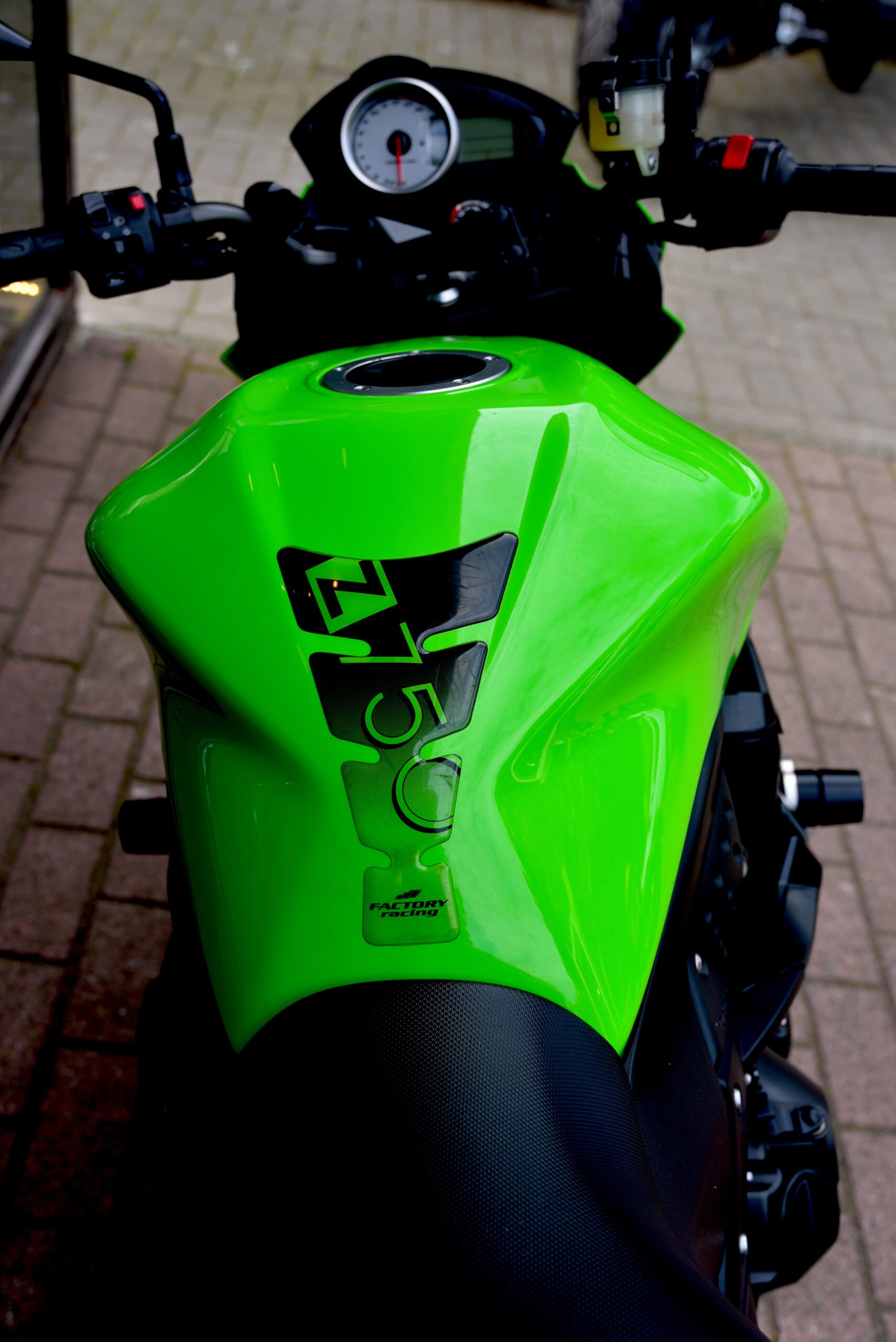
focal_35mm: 44
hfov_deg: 30.5
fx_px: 1641
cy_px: 671
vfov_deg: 44.5
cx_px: 448
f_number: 5.6
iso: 100
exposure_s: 1/125
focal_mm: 44
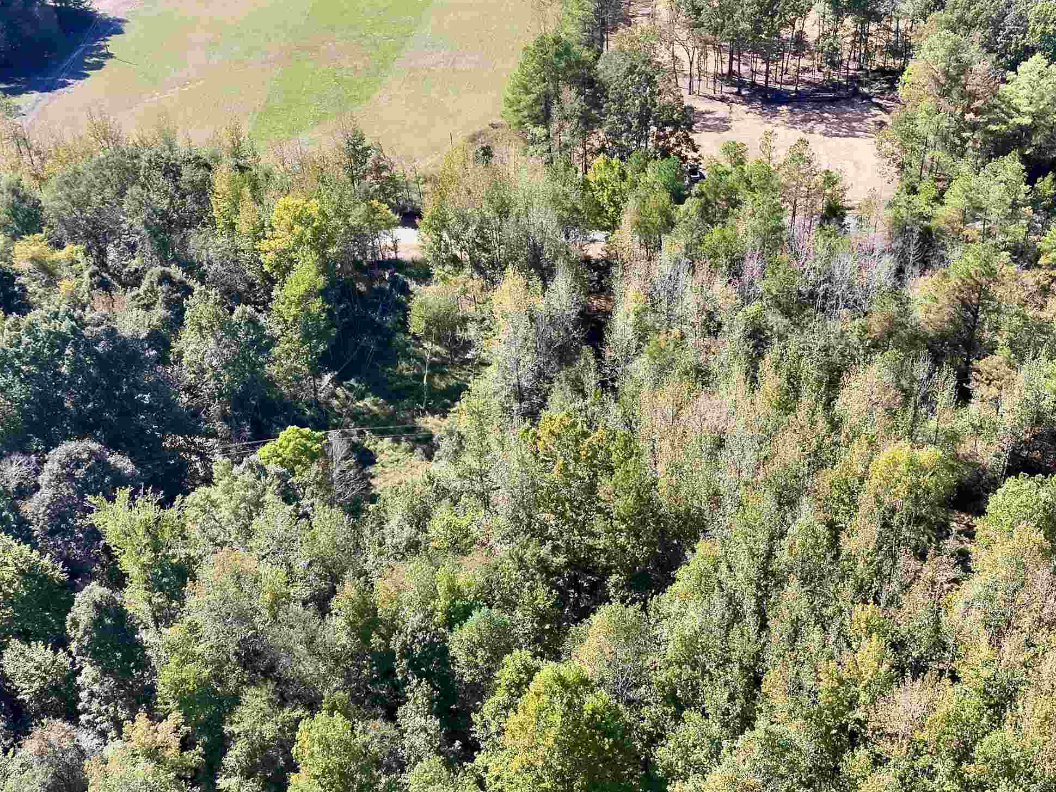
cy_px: 399
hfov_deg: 48.6
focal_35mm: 38
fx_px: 1159
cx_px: 640
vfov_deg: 37.7
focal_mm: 6.72
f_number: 1.7
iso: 160
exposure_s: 1/1600
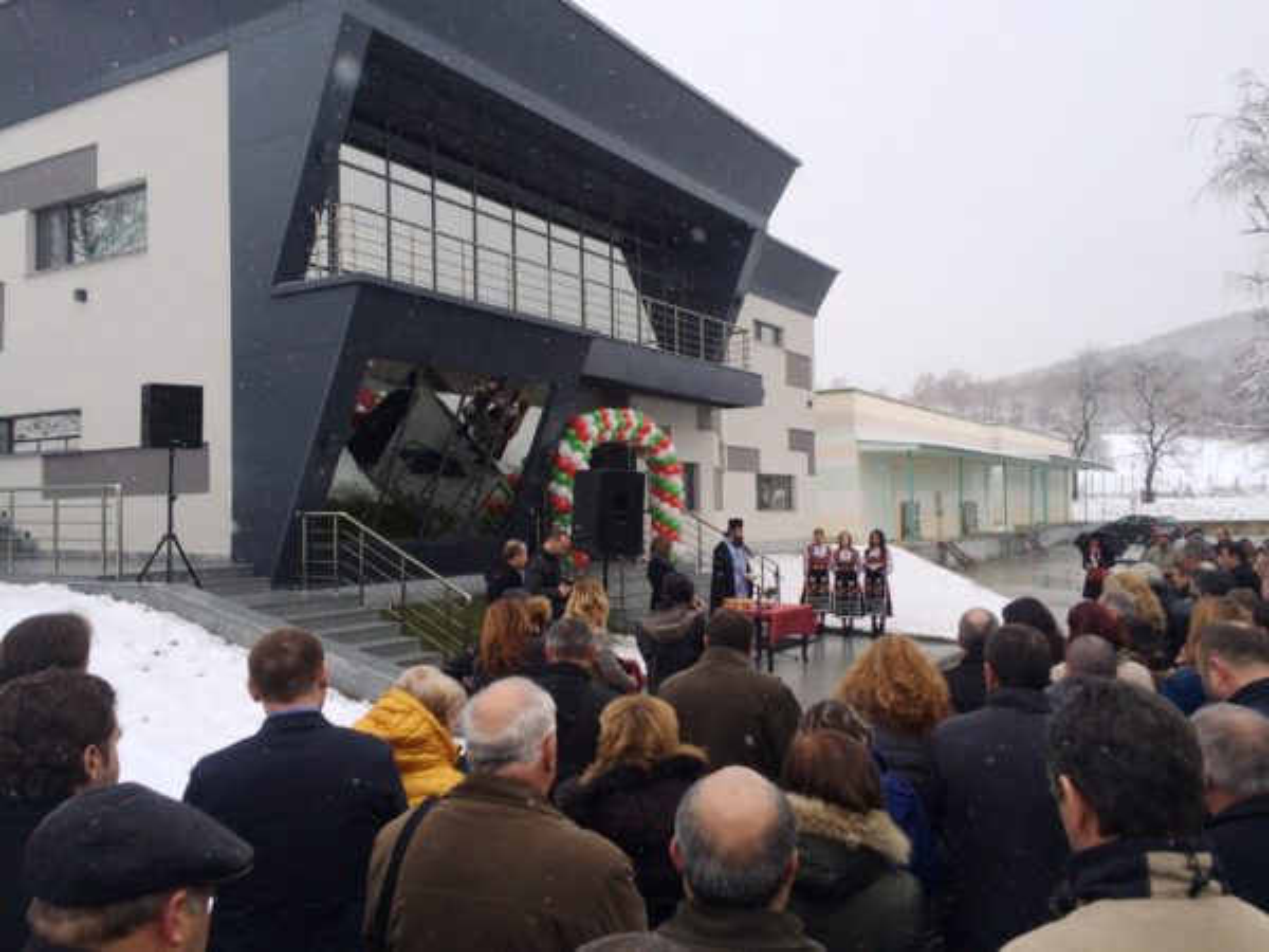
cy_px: 476
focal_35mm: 29
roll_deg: +1.6
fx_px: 1063
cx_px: 634
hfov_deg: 61.7
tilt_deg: +1.8
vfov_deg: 48.2
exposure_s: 1/1080
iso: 32
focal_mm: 4.15
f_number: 2.2
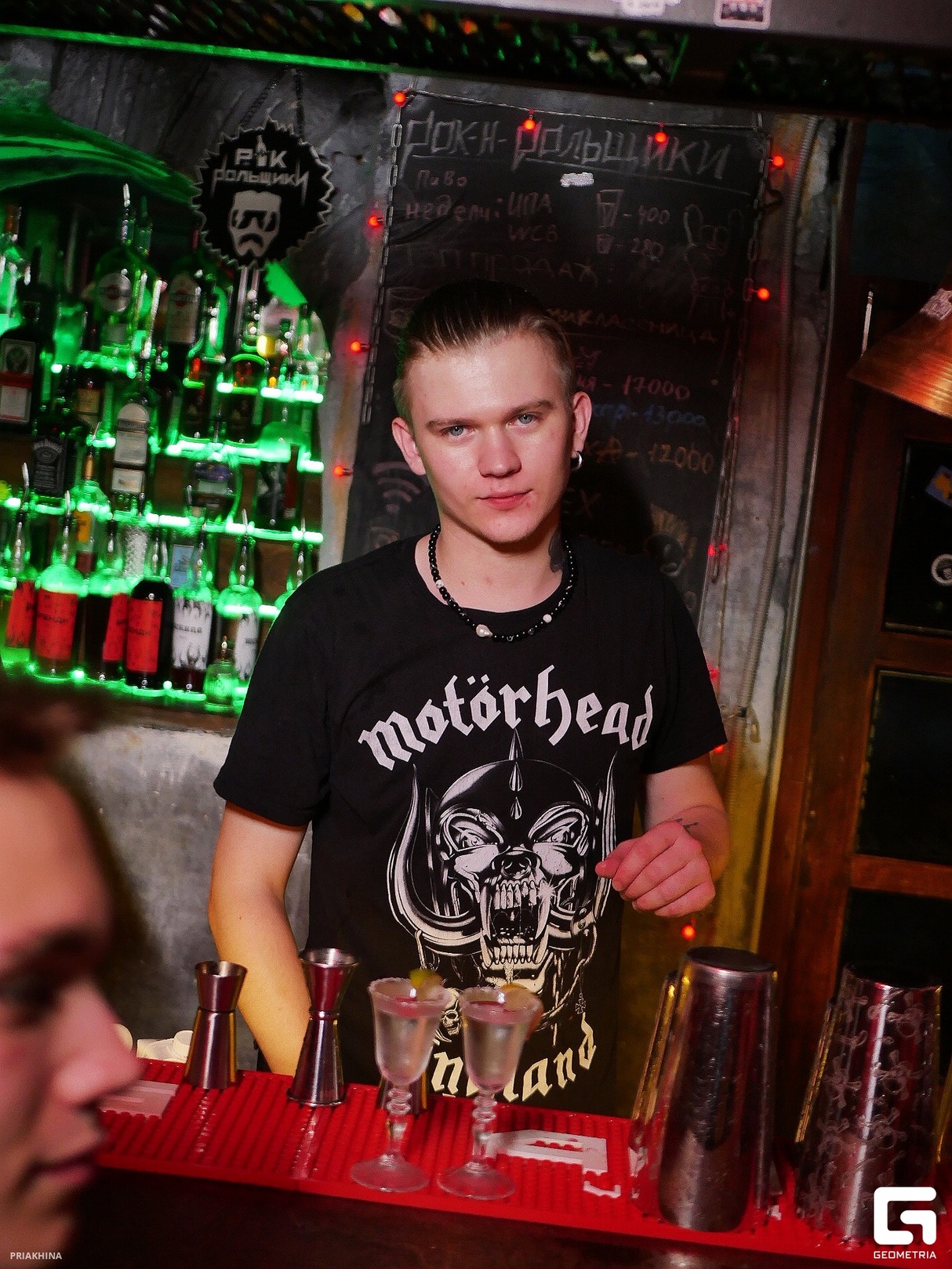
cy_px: 634
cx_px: 476
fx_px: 1870
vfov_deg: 37.5
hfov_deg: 28.6
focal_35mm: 51
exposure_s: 1/160
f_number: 2.2
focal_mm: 25
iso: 800
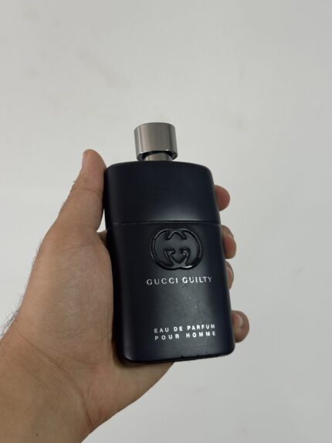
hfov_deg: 30.3
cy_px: 222
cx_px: 166
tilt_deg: -18.1
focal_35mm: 48
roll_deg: -0.5
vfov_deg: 39.6
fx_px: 614
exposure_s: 1/50
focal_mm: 6.76
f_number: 1.78
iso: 100
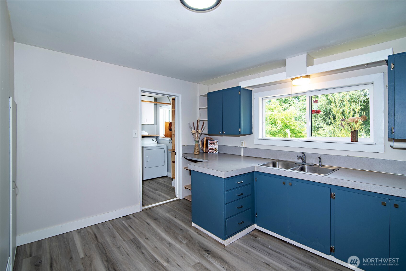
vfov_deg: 73.8
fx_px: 180
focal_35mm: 16
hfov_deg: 96.7
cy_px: 136
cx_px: 203
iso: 200
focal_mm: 16
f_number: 5
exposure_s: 1/80
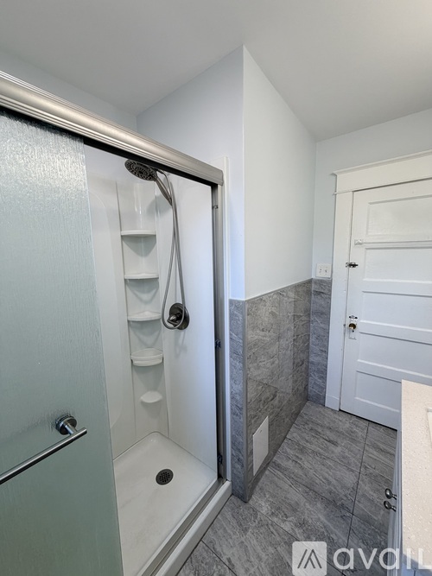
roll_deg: +0.8
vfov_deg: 102.1
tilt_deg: -9.2
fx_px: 233
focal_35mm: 14
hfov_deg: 85.7
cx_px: 216
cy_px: 288
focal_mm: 2.22
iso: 100
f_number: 2.2
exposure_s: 1/120
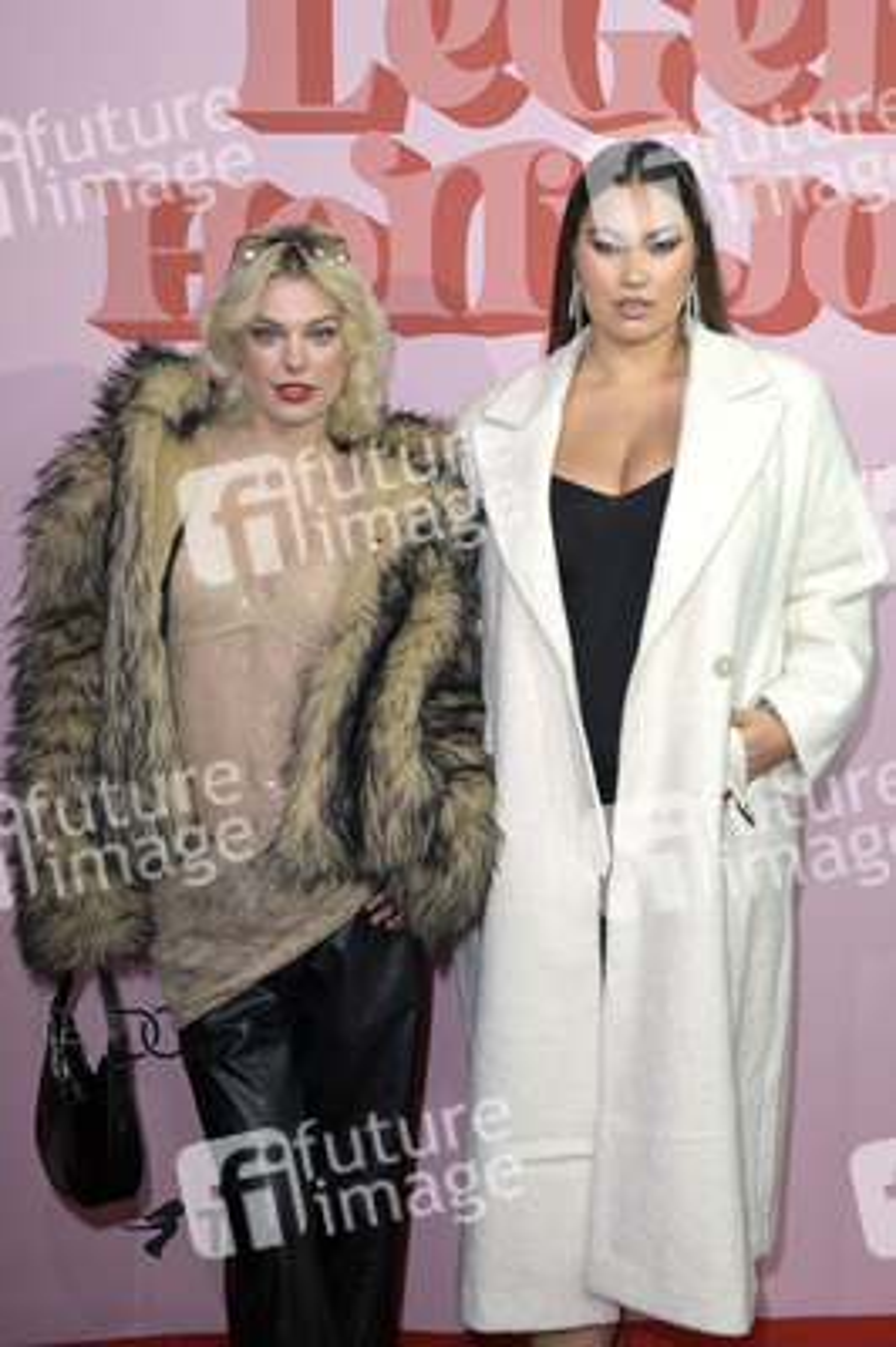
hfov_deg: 28.0
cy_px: 674
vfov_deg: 41.1
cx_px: 448
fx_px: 1795
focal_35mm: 48
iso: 800
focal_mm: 48
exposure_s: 1/250
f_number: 6.3
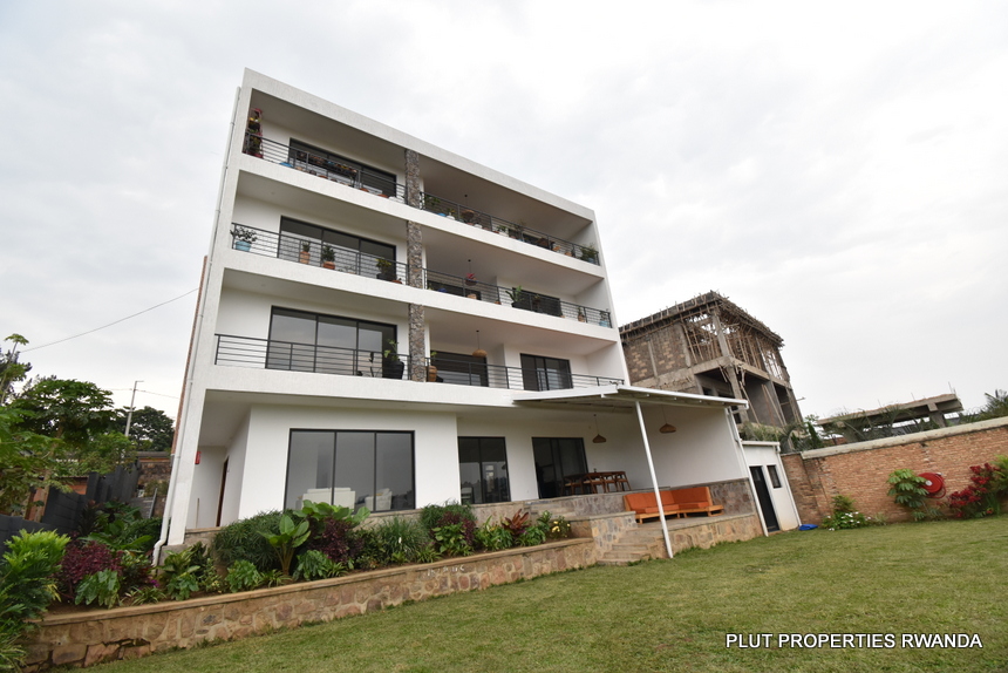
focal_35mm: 15
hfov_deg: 100.4
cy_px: 336
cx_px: 504
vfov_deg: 77.4
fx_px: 420
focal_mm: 10
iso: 500
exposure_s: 1/250
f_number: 8
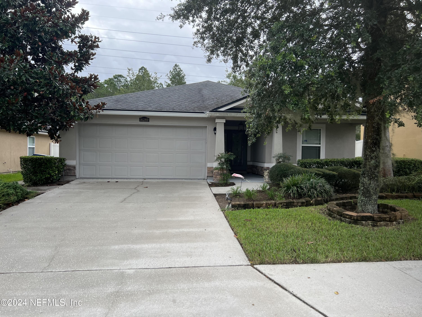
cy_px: 158
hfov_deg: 67.3
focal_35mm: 26
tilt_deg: -0.5
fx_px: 317
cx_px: 211
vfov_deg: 53.1
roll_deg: -0.7
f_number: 1.5
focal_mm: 5.7
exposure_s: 1/611
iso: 50
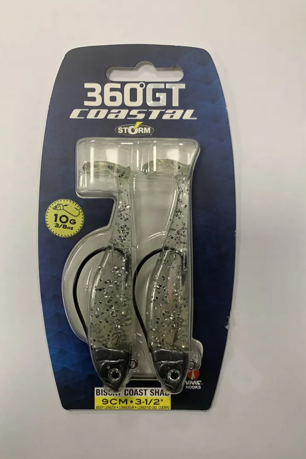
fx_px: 357
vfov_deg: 65.5
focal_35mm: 28
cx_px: 152
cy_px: 235
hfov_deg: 46.4
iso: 64
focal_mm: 4.25
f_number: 1.8
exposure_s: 1/50
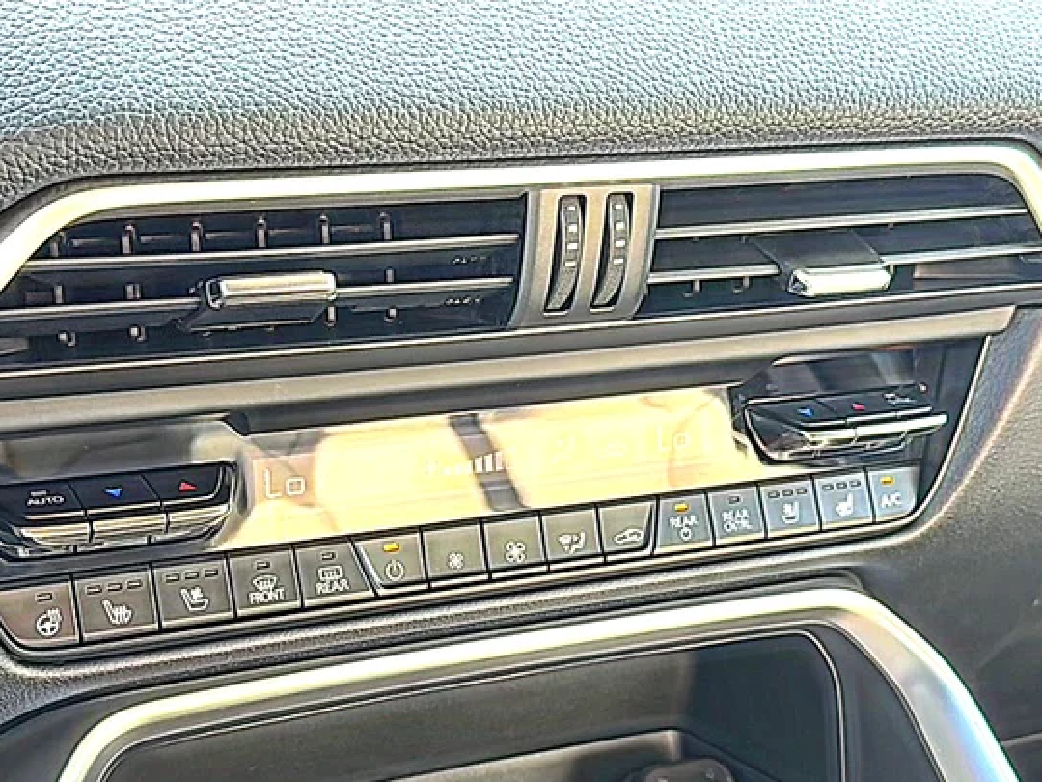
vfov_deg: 30.1
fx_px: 1445
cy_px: 503
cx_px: 496
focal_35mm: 48
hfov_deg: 39.6
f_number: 1.78
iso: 100
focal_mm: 6.86
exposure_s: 1/120
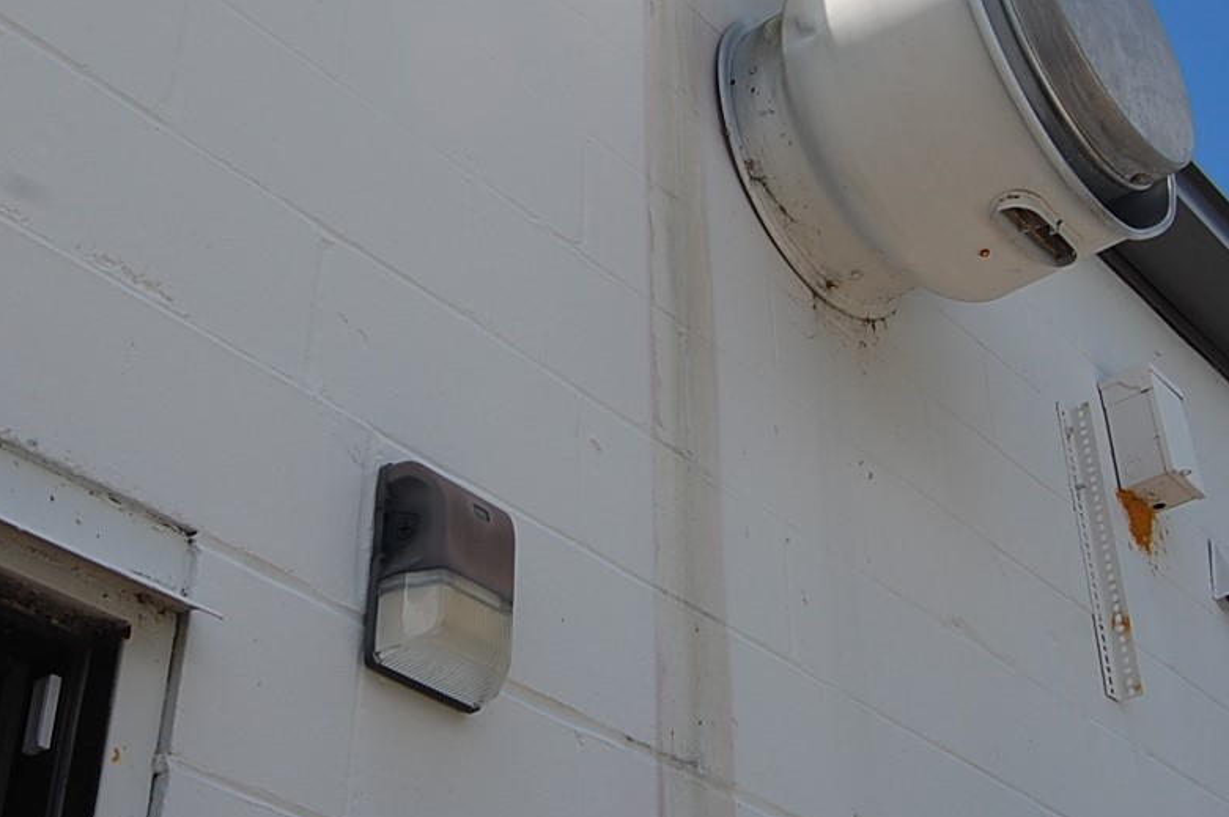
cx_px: 524
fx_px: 1773
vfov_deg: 25.9
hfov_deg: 38.1
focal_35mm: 52
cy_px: 305
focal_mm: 18
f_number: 9
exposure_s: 1/320
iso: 200
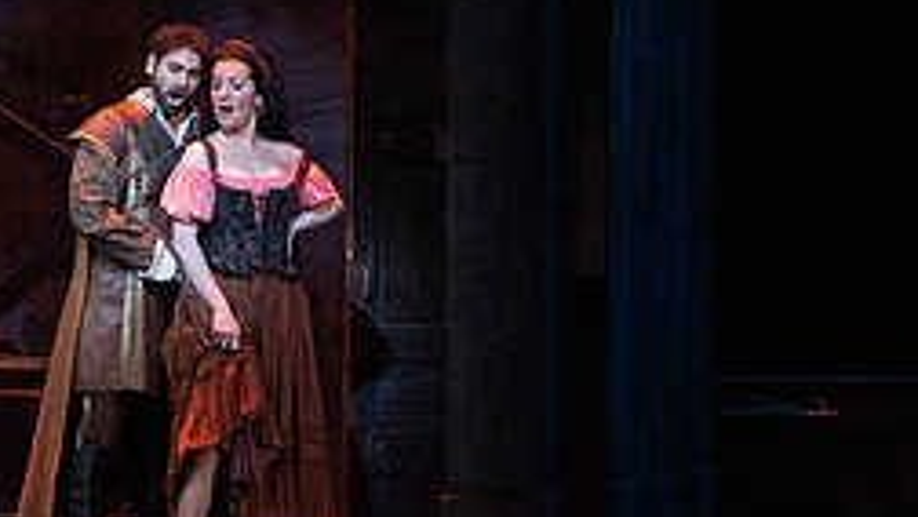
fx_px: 7281
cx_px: 787
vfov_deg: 4.1
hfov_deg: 7.2
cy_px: 100
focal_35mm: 299
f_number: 7.1
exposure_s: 1/250
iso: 6400
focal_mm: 124
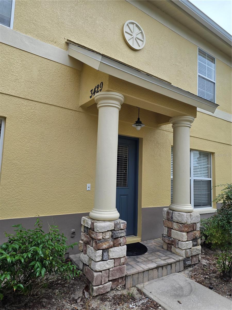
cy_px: 155
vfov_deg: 73.9
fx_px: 206
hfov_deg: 58.9
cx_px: 116
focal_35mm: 23
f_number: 1.7
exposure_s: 1/2593
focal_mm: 6.25
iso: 80
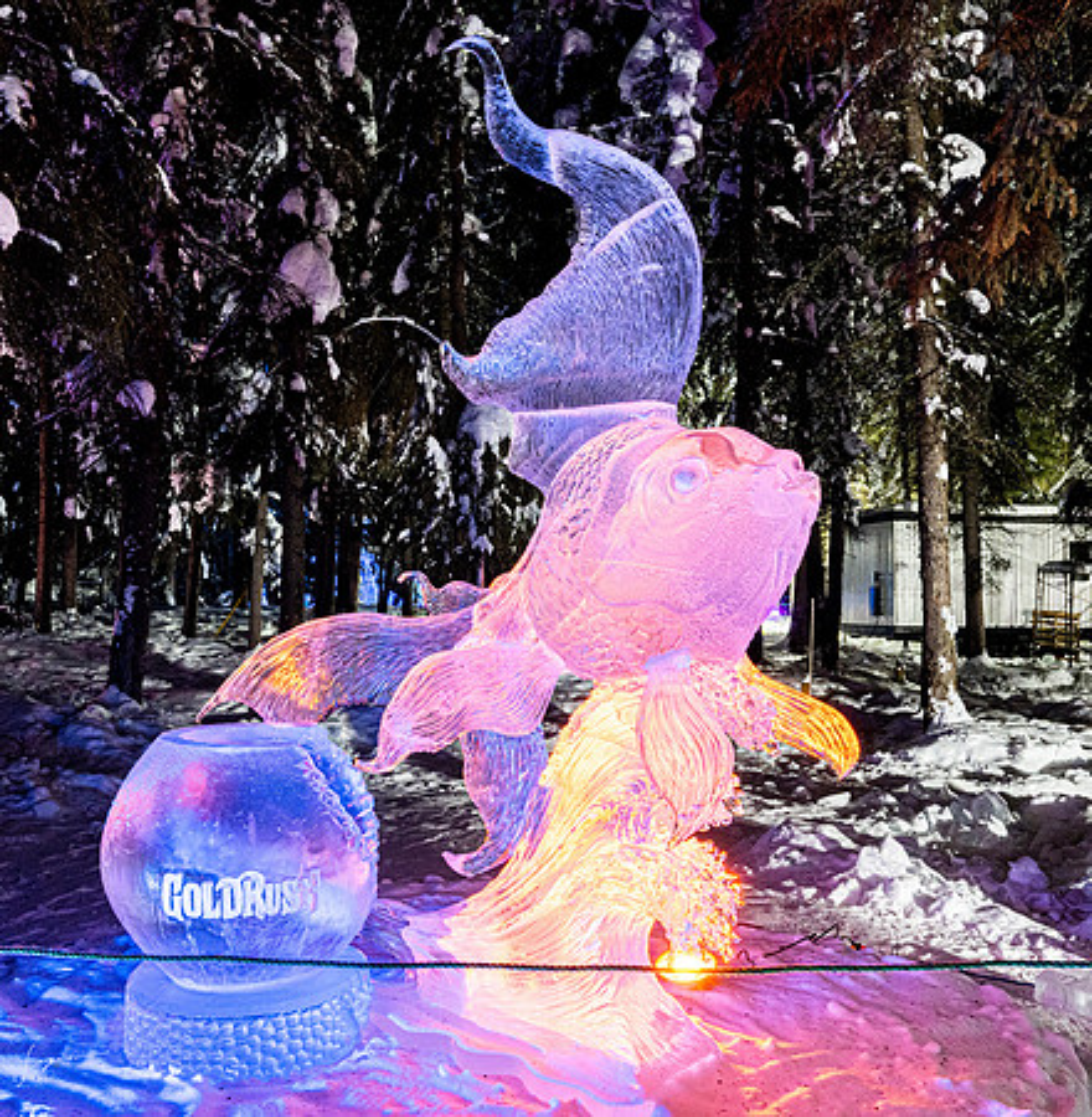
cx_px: 564
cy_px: 558
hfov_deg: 51.7
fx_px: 1126
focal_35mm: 31
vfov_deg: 52.8
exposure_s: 1/2
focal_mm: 24
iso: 1400
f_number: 10
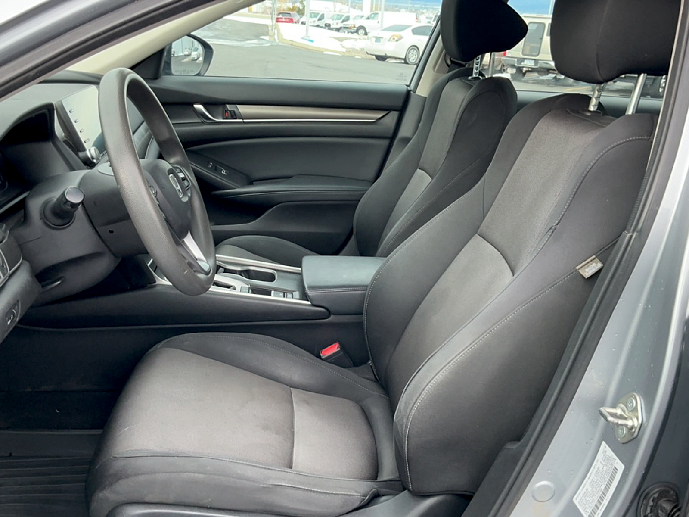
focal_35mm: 30
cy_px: 258
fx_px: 597
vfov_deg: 46.8
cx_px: 344
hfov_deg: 60.0
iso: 32
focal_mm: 3
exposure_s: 1/165
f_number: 1.8
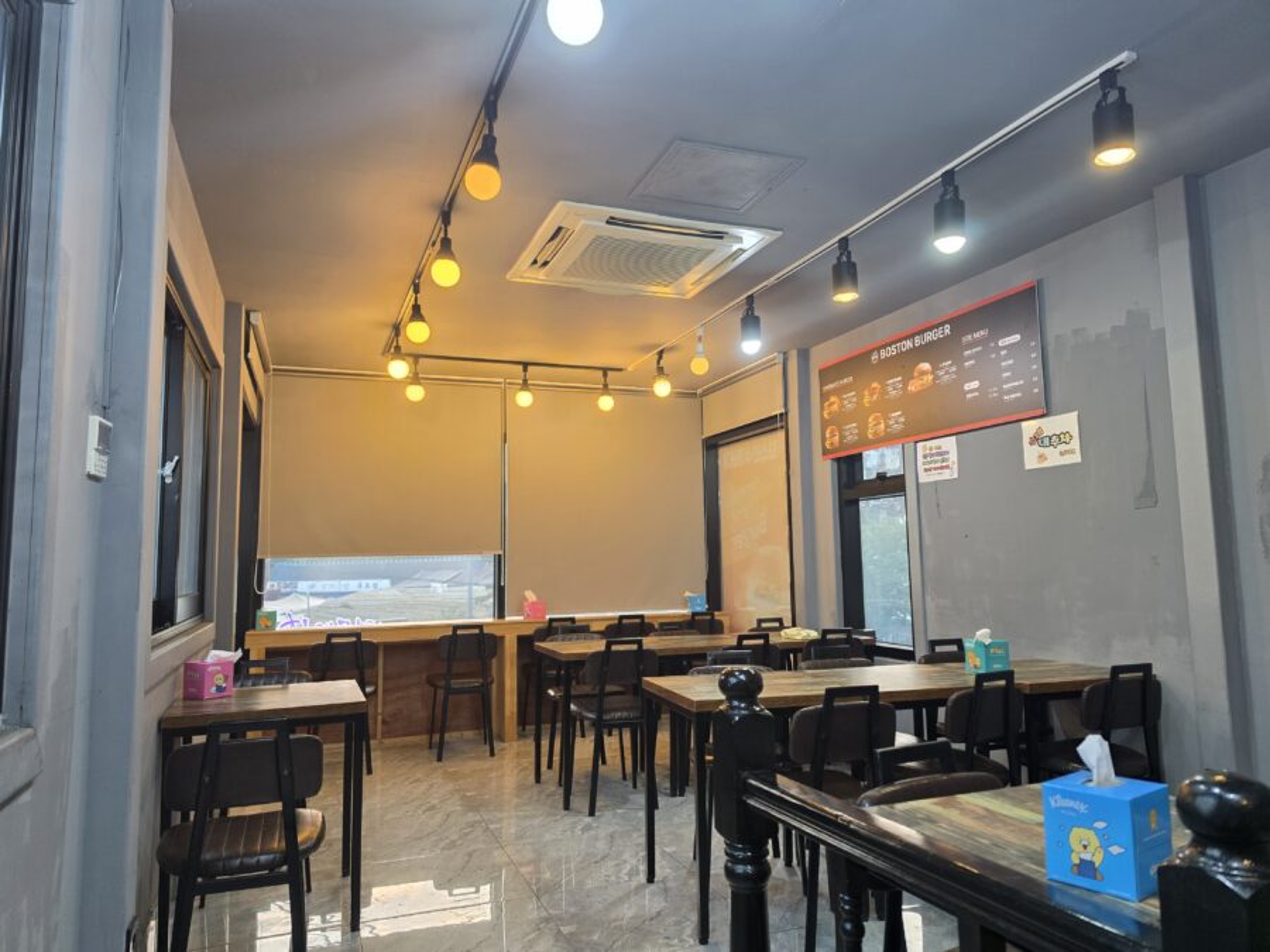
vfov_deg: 58.9
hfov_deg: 73.9
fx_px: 844
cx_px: 635
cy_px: 476
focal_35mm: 23
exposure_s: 1/120
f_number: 1.4
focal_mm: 6.5
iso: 160
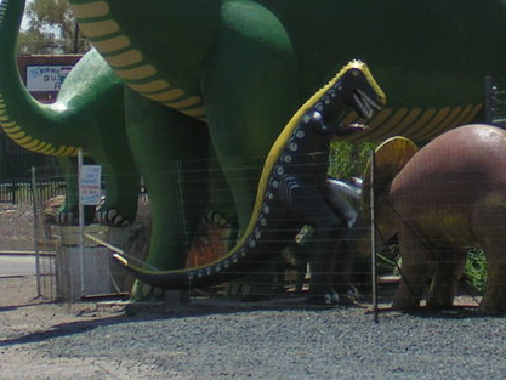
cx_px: 306
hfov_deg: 11.8
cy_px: -53
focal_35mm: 167
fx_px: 2442
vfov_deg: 8.8
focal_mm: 10.5
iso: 50
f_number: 3.5
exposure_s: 1/1000
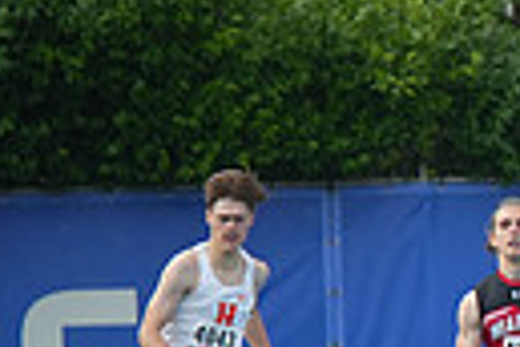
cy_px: 284
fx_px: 18545
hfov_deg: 1.6
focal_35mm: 1284
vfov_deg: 1.1
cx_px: 1165
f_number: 5.6
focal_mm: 285
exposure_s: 1/2500
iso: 1000
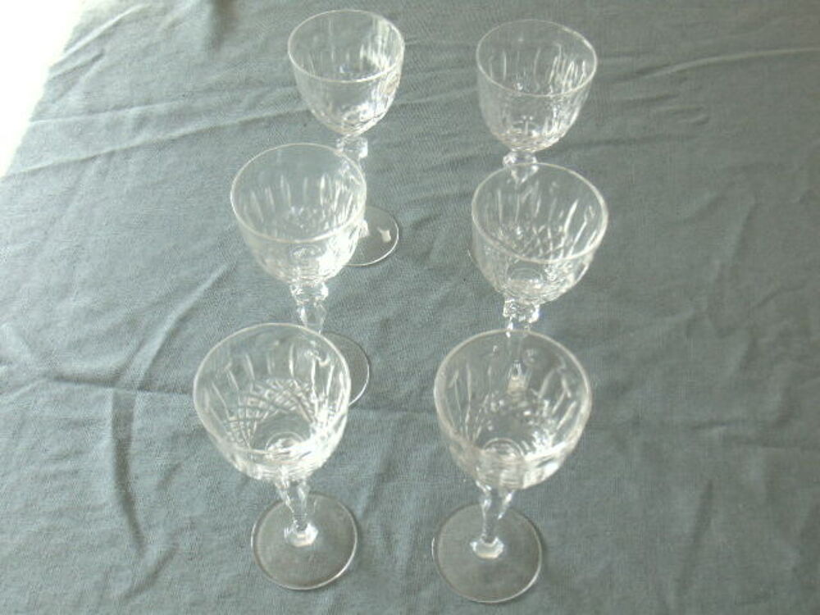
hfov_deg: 44.8
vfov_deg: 34.3
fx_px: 995
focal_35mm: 42
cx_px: 410
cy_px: 308
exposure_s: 1/50
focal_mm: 7.6
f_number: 3.3
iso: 80
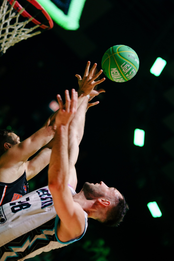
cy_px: 84
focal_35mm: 120
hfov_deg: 11.4
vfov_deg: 17.0
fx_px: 870
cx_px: 53
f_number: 2
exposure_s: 1/800
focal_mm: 85
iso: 1250
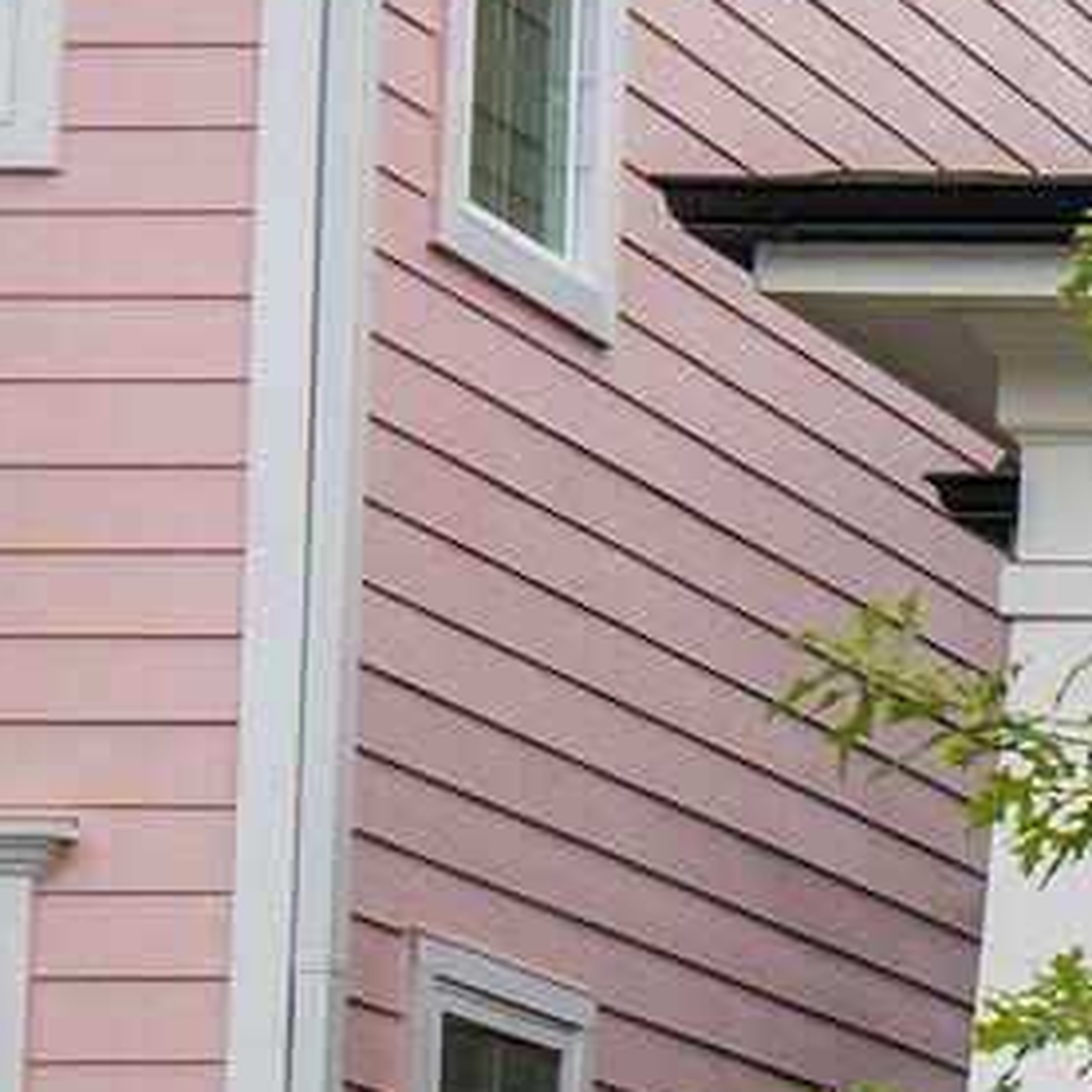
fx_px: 7388
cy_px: 1374
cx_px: 3706
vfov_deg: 8.3
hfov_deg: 7.2
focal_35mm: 207
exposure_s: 1/90
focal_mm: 33
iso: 100
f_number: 5.6
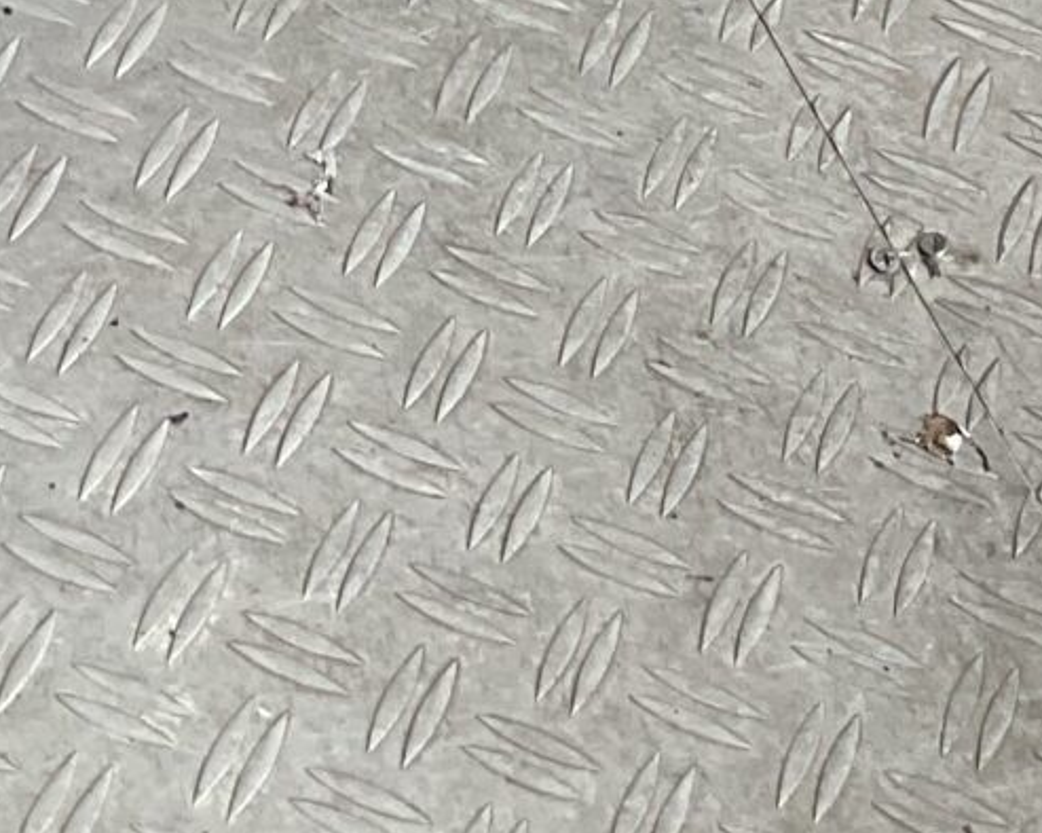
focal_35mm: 147
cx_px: 533
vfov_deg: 9.4
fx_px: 4532
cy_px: -1125
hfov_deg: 13.1
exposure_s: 1/205
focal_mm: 3
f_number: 1.8
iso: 16
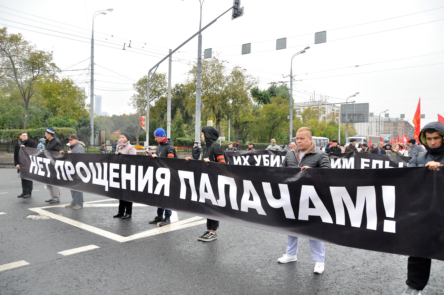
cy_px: 148
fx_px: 333
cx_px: 222
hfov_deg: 67.4
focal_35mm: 27
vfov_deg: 47.8
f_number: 5
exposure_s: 1/100
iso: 1000
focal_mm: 18
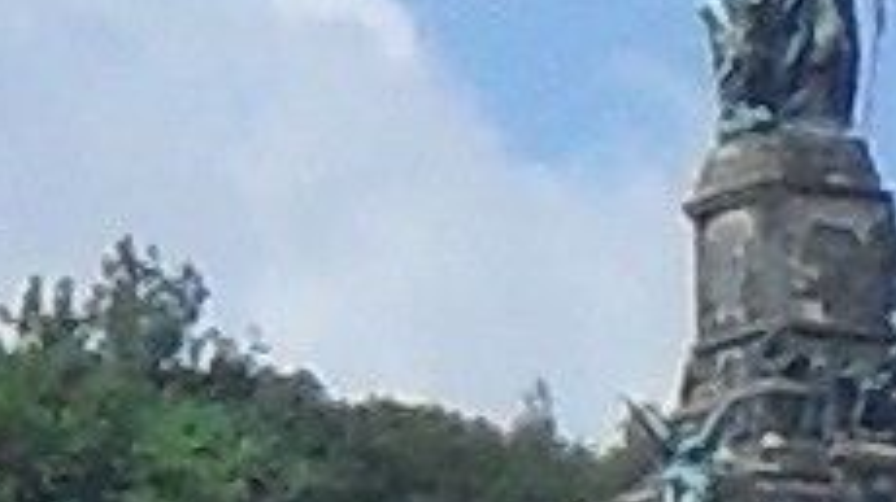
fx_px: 4487
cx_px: 849
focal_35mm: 189
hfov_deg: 11.3
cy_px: 245
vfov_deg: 6.4
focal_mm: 15.7
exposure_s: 1/750
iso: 100
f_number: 5.5
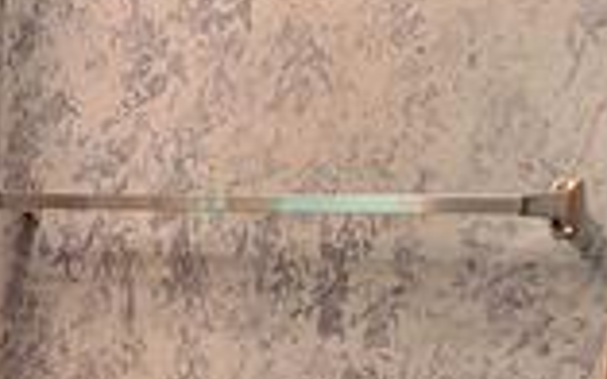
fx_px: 2001
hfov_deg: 16.4
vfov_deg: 10.1
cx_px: -162
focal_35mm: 121
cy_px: 715
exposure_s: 1/40
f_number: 1.9
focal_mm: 2.91
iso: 100
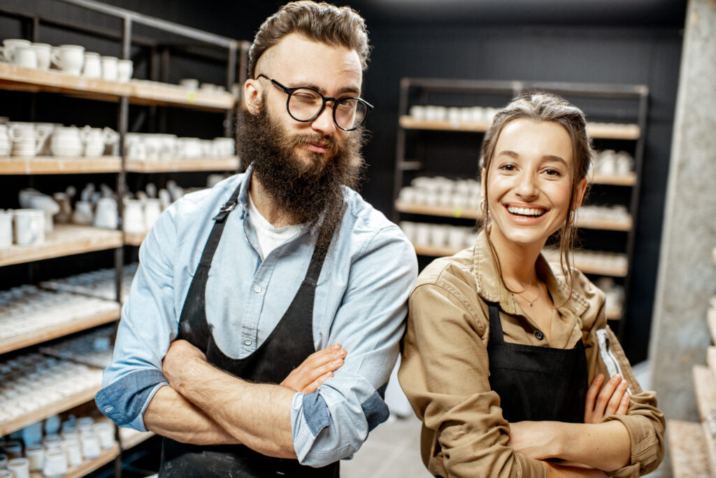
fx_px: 696
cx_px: 358
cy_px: 239
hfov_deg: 54.4
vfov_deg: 37.9
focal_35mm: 35
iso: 800
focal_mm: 35
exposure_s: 1/160
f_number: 2.2
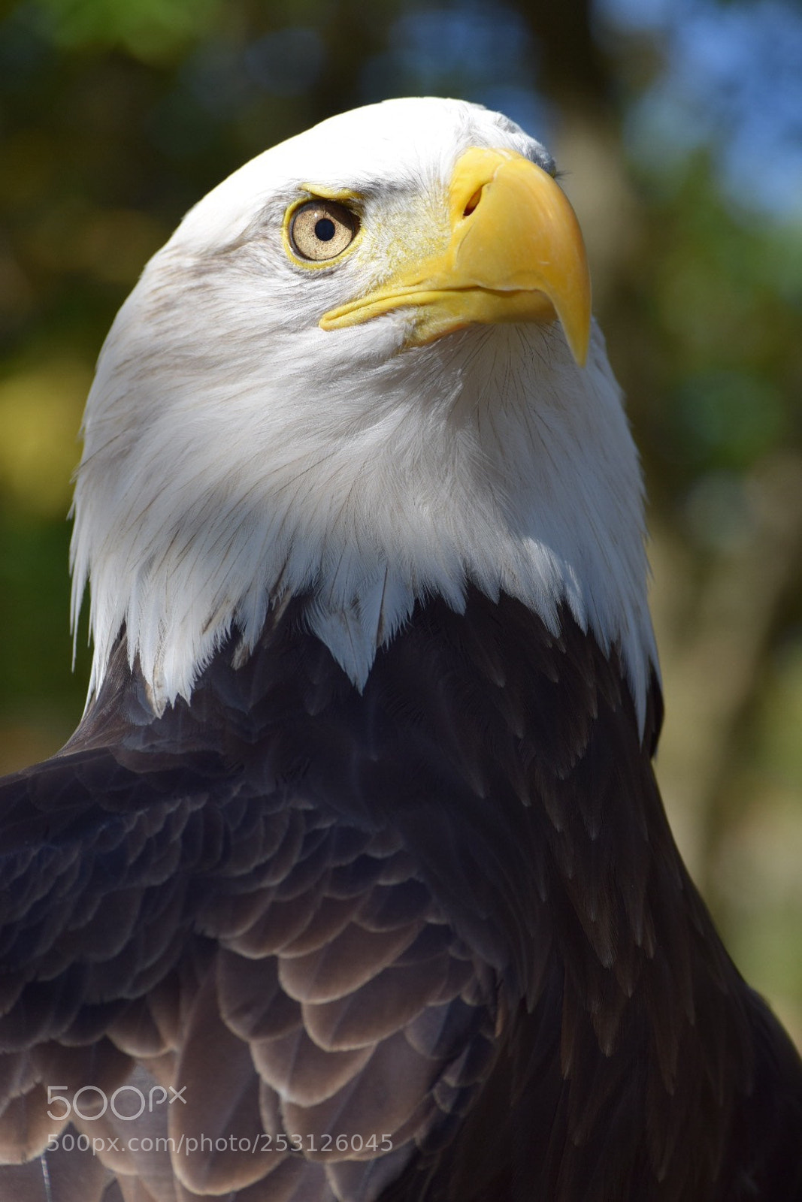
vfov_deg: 14.9
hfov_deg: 9.9
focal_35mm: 138
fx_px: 4610
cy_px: 601
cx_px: 401
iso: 200
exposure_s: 1/640
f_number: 6.3
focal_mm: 92
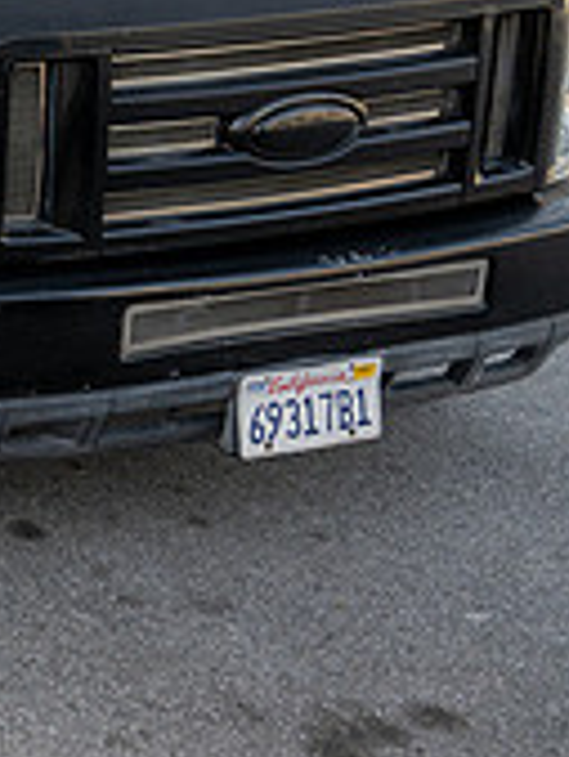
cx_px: -708
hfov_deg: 14.2
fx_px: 1729
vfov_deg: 23.6
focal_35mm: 79
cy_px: -16
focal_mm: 24
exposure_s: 1/500
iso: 200
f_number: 3.5
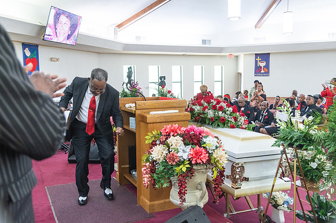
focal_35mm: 35
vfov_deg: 37.7
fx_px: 328
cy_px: 112
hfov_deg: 54.3
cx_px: 168
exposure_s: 1/100
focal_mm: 35
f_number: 4
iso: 1600
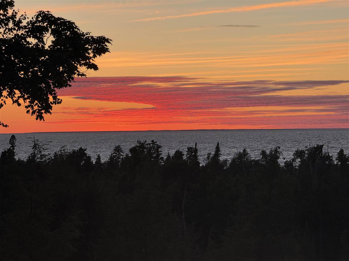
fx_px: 1210
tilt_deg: +0.7
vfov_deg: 12.3
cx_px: 174
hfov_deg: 16.4
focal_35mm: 120
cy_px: 130
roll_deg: +1.1
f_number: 2.8
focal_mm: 15.66
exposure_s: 1/203
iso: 50
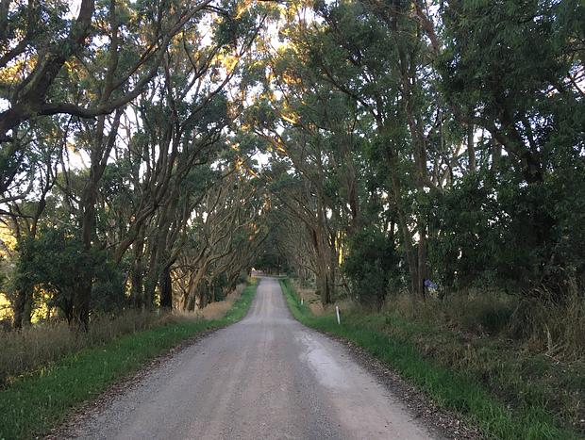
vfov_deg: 48.3
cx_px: 292
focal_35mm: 29
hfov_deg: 61.6
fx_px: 491
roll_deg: +0.3
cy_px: 220
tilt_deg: +3.9
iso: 40
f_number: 2.2
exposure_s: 1/33
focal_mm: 4.15
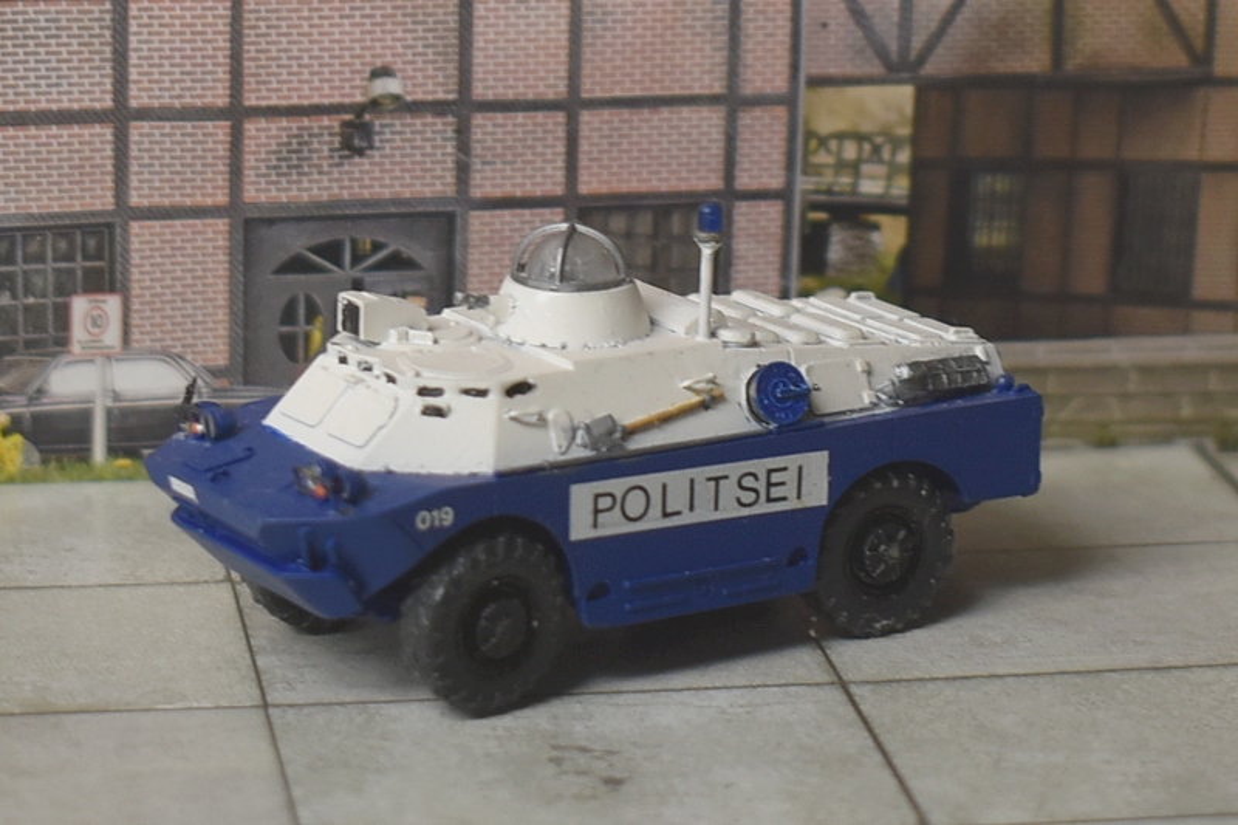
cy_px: 412
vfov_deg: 26.5
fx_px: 1753
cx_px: 619
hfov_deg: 38.9
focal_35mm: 51
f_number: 4.5
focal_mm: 34
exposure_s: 1/60
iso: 400
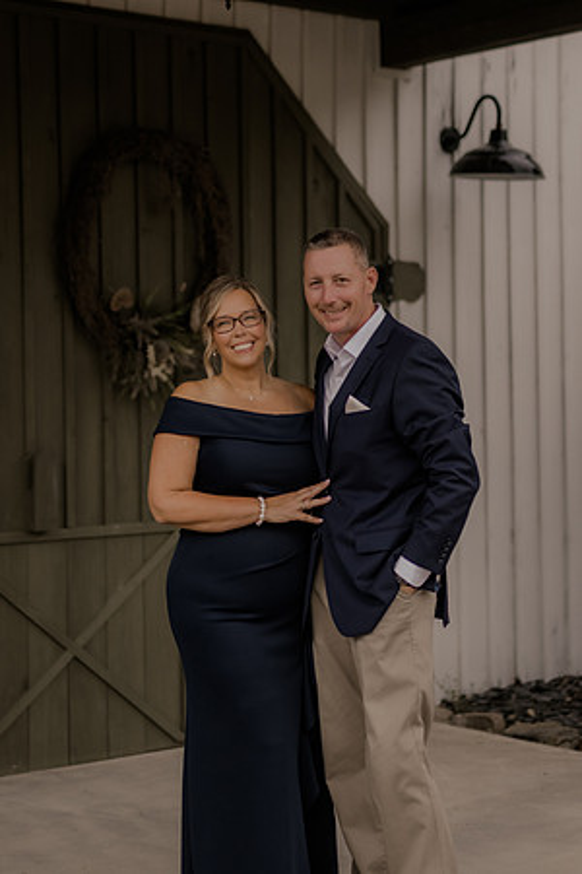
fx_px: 1819
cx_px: 291
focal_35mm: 75
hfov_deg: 18.2
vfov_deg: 27.0
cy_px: 437
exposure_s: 1/4000
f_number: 1.8
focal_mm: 50
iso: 1000
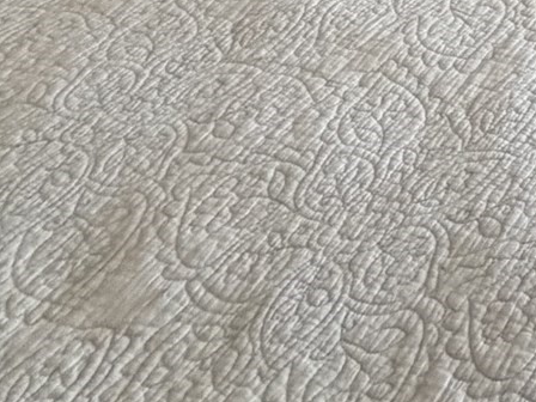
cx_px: 955
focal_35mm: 64
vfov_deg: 16.0
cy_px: -467
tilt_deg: -12.6
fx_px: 991
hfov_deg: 21.0
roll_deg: +1.1
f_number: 2.2
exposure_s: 1/90
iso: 320
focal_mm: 2.22
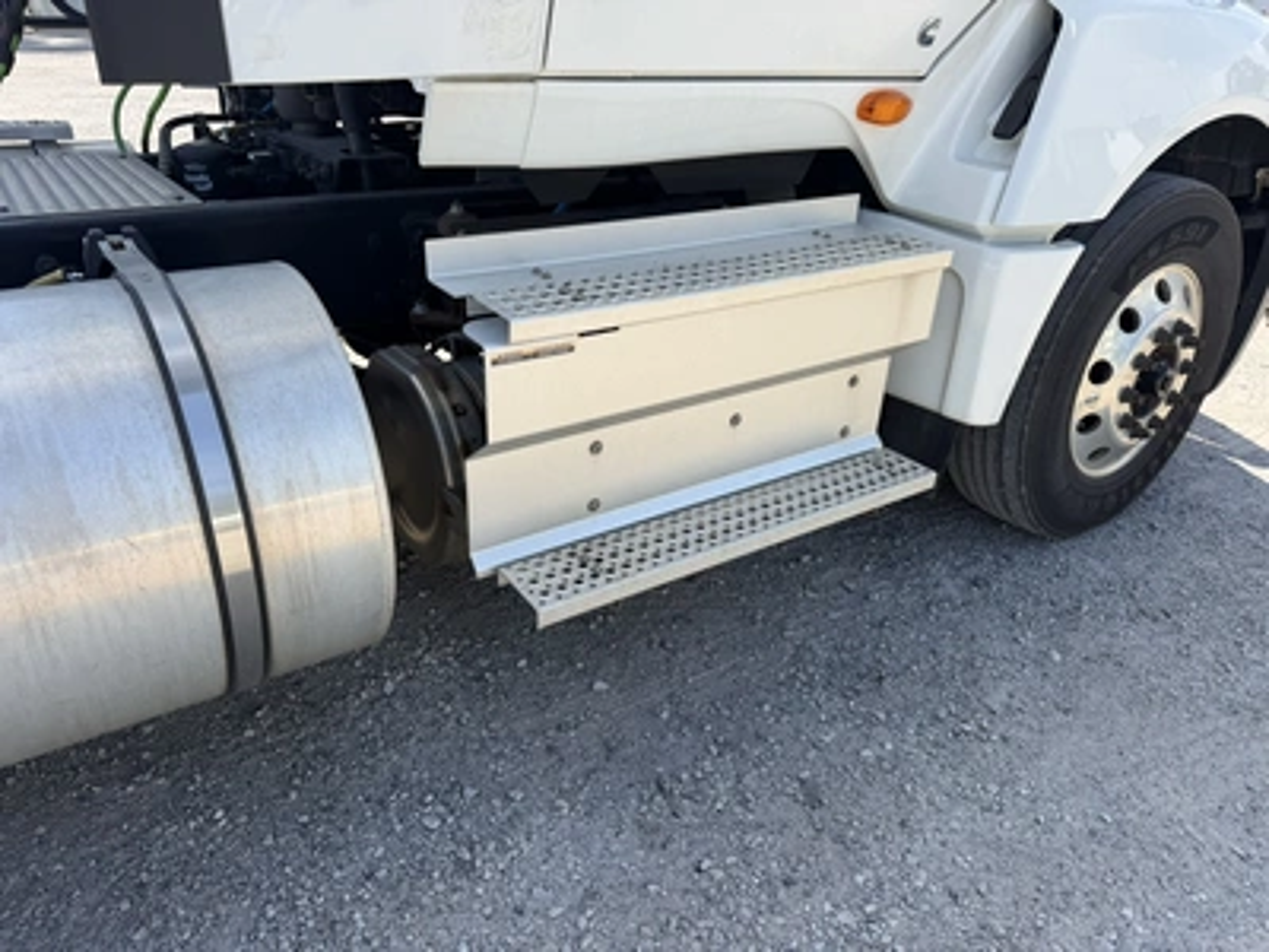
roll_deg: -3.2
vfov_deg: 56.8
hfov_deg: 71.6
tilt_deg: -23.3
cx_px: 634
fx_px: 880
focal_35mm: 24
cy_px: 476
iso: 80
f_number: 1.78
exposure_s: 1/1855
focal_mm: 6.76
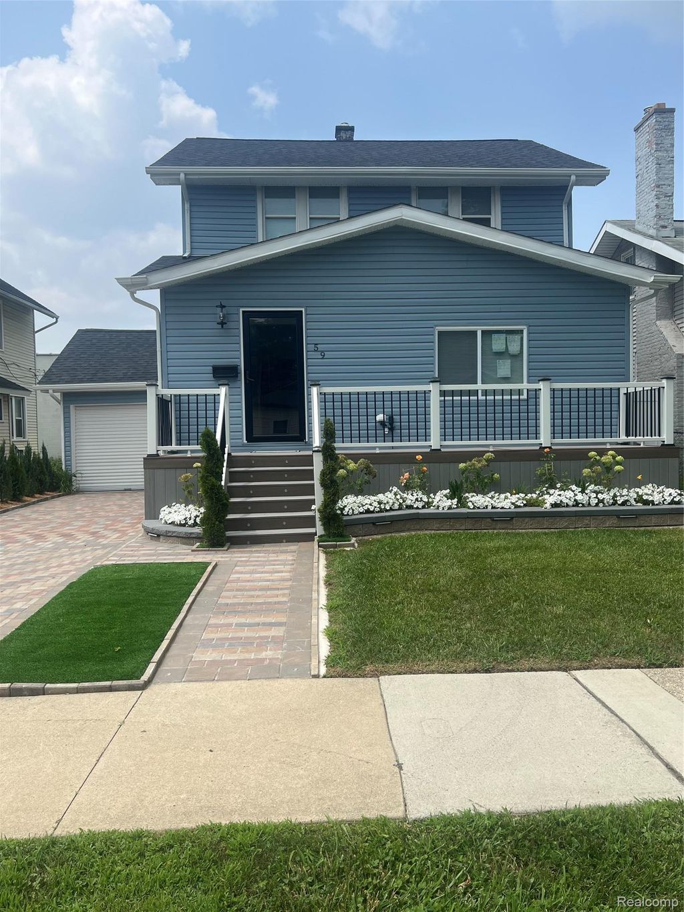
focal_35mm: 26
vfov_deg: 67.3
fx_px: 685
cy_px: 456
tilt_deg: -1.0
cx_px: 342
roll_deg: +1.2
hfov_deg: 53.1
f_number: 1.5
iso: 50
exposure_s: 1/4115
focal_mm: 5.7
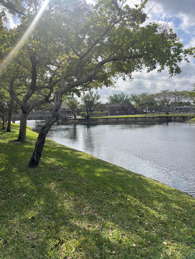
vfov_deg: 67.3
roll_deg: +1.8
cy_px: 130
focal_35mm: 26
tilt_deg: -4.1
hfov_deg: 53.1
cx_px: 98
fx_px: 195
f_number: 1.5
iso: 50
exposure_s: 1/4115
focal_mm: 5.7
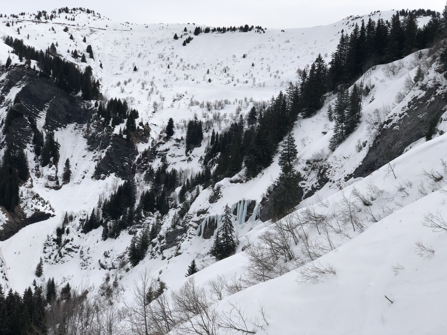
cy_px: 168
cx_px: 224
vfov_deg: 28.0
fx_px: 671
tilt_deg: +1.1
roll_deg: -4.7
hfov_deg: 36.8
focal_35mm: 52
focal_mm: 6
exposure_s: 1/1779
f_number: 2.4
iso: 16
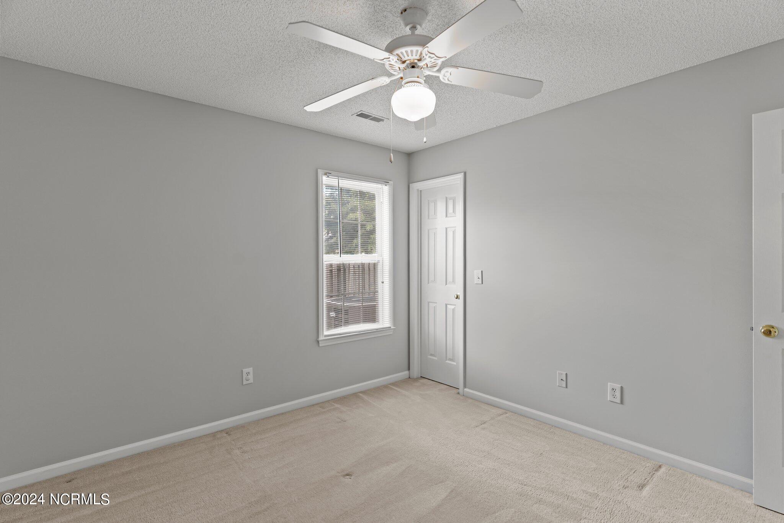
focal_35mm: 18
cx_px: 392
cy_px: 262
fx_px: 392
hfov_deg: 90.0
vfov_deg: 67.4
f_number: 5
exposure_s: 1/5
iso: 160
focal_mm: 18
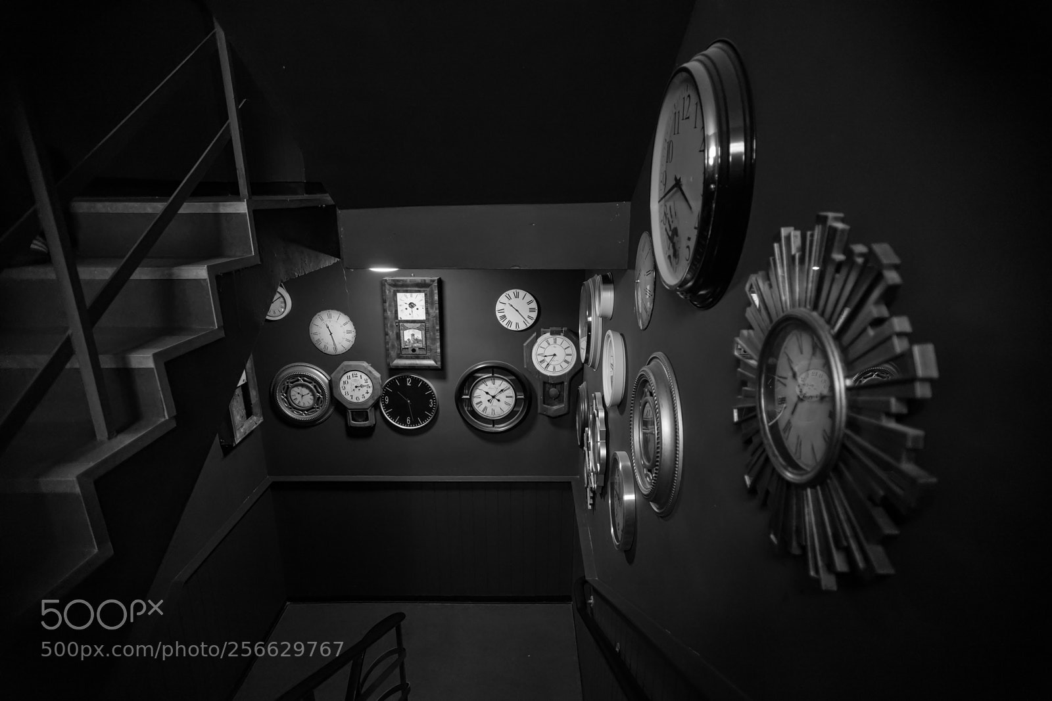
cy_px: 350
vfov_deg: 64.6
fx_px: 555
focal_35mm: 19
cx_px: 526
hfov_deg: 86.9
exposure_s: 1/60
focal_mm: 19
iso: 2000
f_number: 2.8
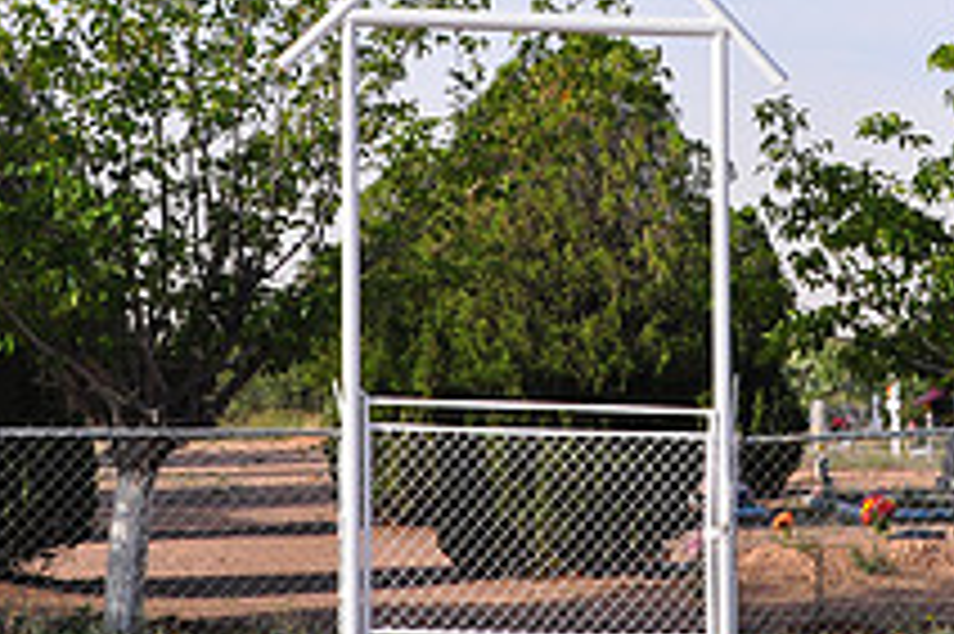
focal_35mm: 127
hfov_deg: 16.1
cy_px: 196
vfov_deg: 10.7
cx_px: 554
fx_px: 3373
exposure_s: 1/160
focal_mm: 31
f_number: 13
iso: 200
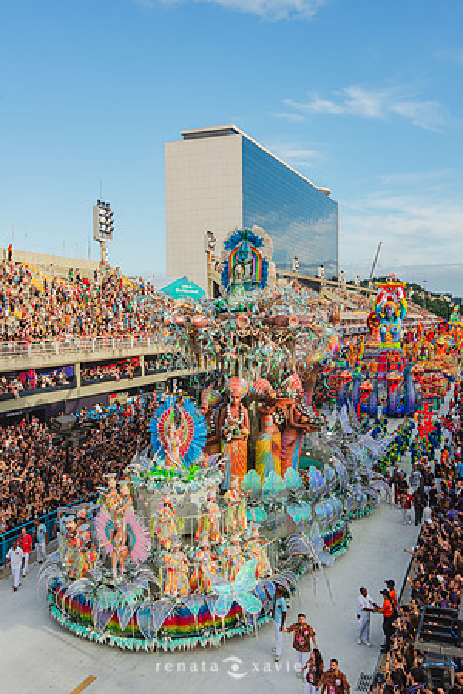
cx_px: 232
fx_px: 675
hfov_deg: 37.9
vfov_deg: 54.4
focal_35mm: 35
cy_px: 347
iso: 200
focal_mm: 35
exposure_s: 1/800
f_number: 4
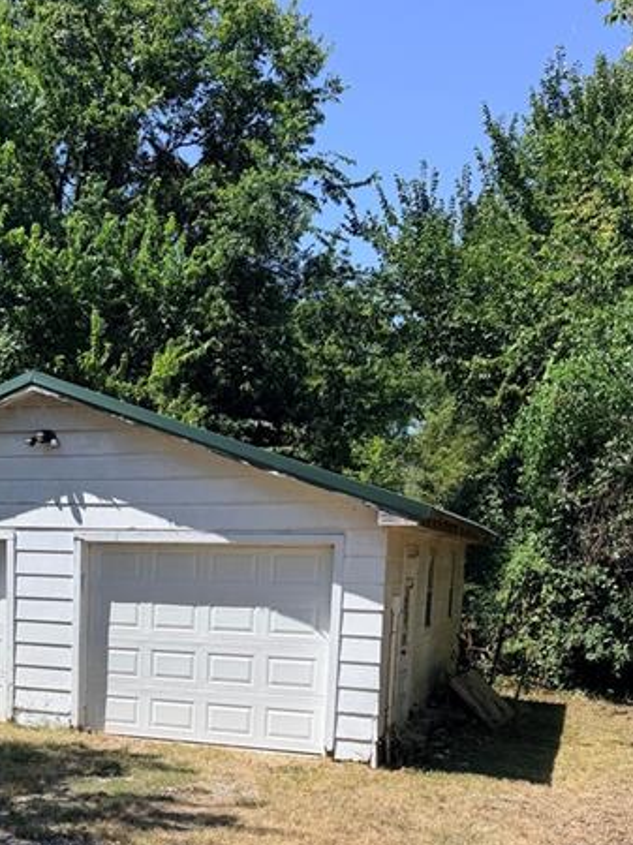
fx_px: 1001
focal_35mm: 41
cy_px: 676
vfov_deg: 43.6
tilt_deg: -6.4
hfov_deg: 34.1
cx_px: 133
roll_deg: -1.4
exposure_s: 1/4673
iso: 80
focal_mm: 6.76
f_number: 1.78
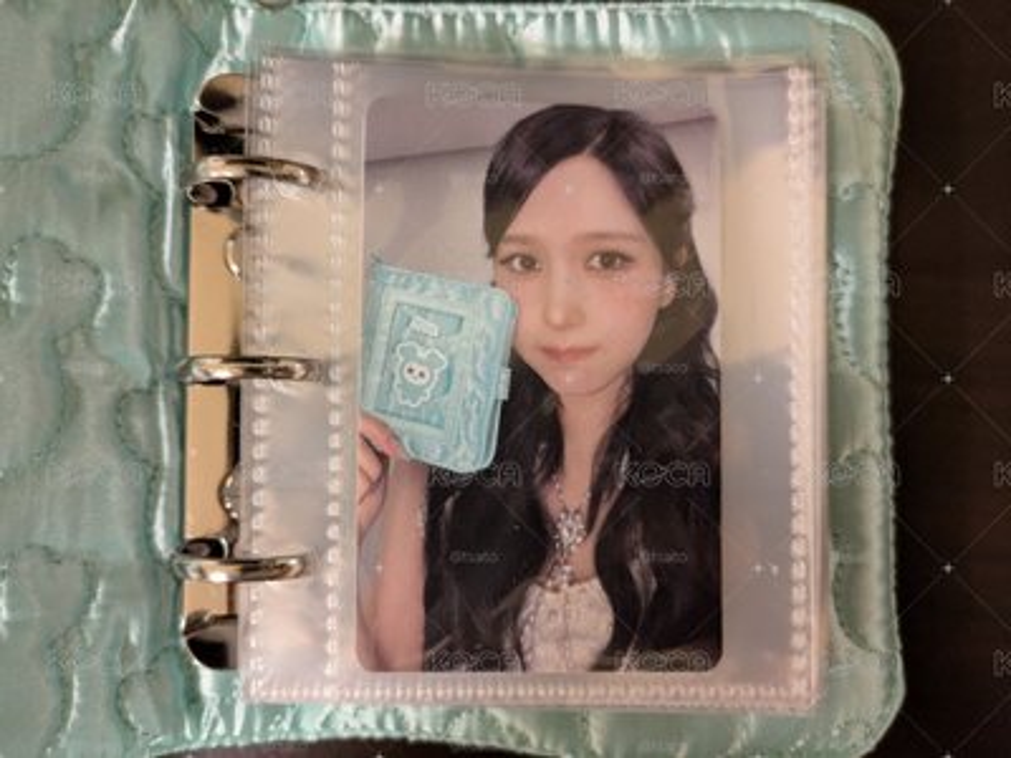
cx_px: 506
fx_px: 730
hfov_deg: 69.4
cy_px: 379
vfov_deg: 54.9
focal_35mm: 25
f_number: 1.89
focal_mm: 5.43
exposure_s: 1/60
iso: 634
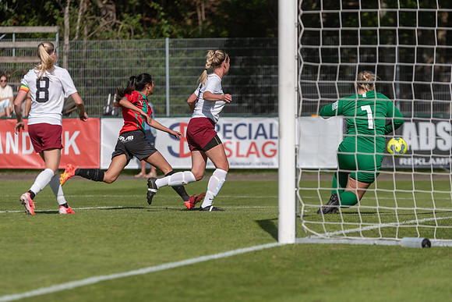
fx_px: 3495
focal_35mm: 278
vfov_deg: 4.9
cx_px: 226
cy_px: 151
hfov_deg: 7.4
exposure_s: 1/1600
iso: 100
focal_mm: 175
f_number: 3.5
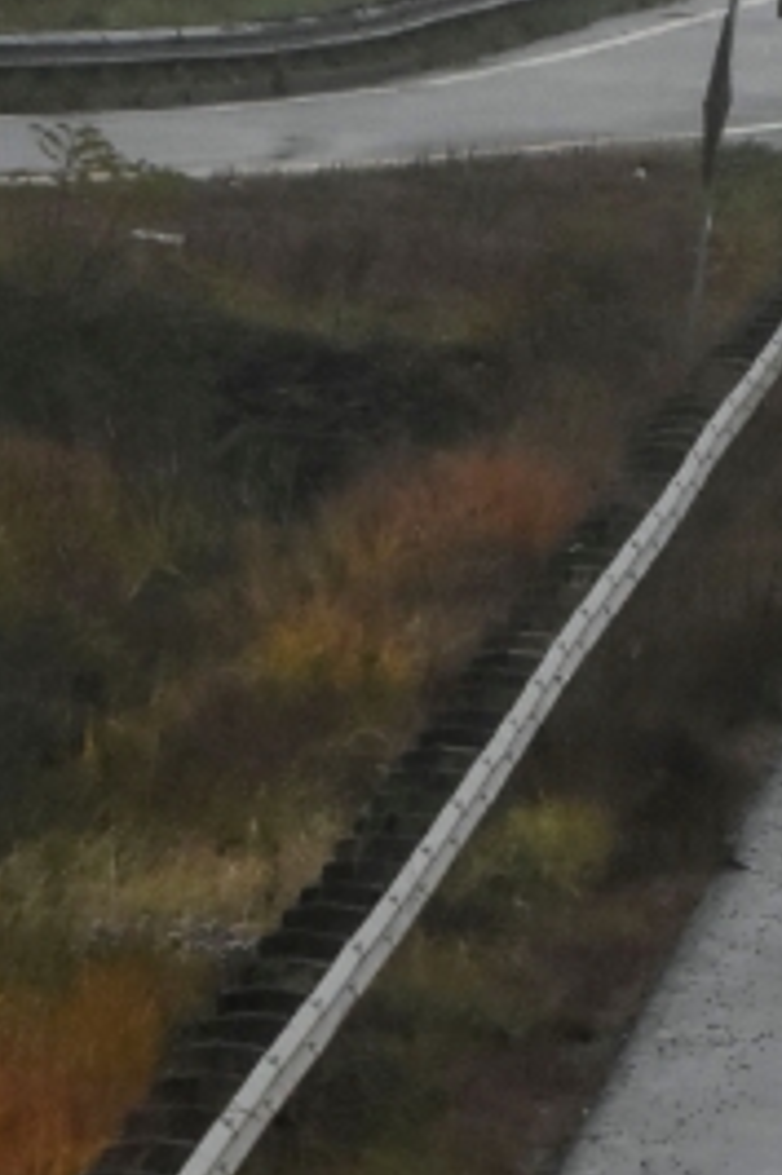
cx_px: 1325
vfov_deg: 2.6
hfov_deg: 1.8
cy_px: 707
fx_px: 25411
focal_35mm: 779
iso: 2000
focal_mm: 135
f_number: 8
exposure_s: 1/1000
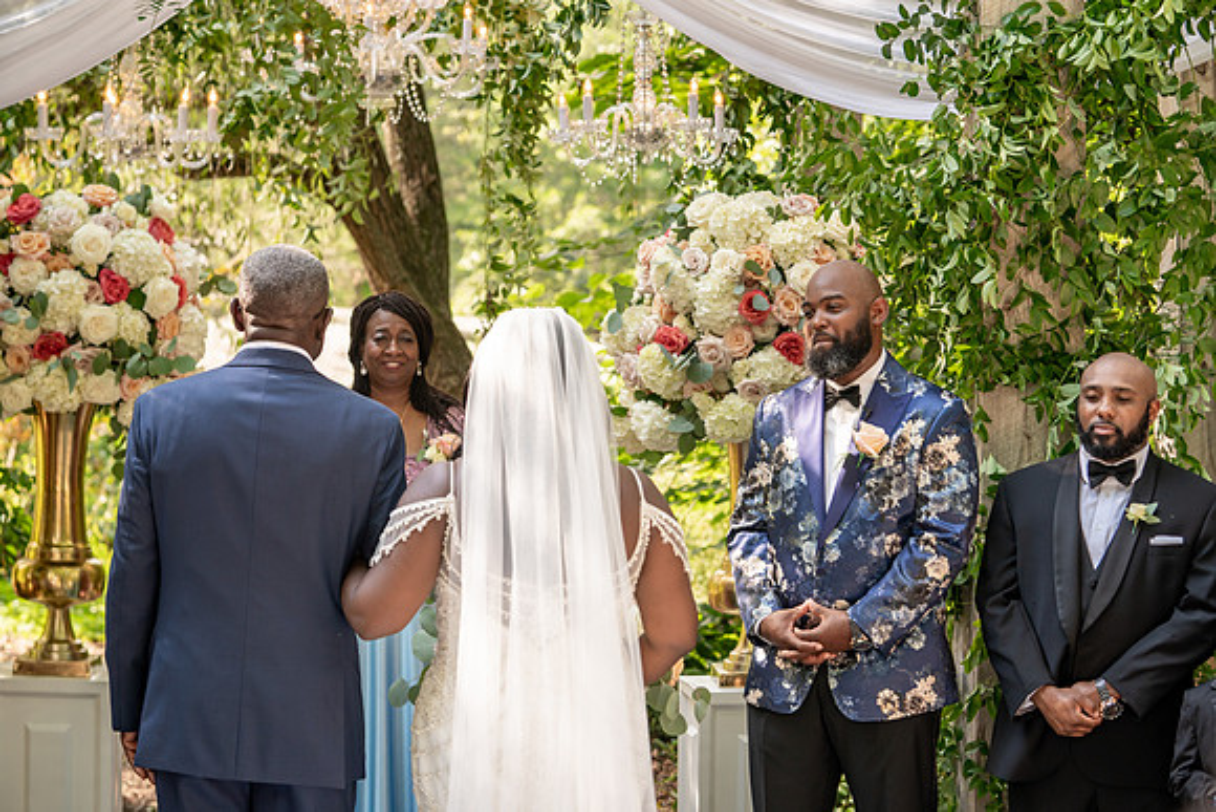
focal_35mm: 72
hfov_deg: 27.9
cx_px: 621
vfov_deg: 18.8
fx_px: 2449
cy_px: 392
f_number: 4
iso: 200
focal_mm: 70
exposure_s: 1/160
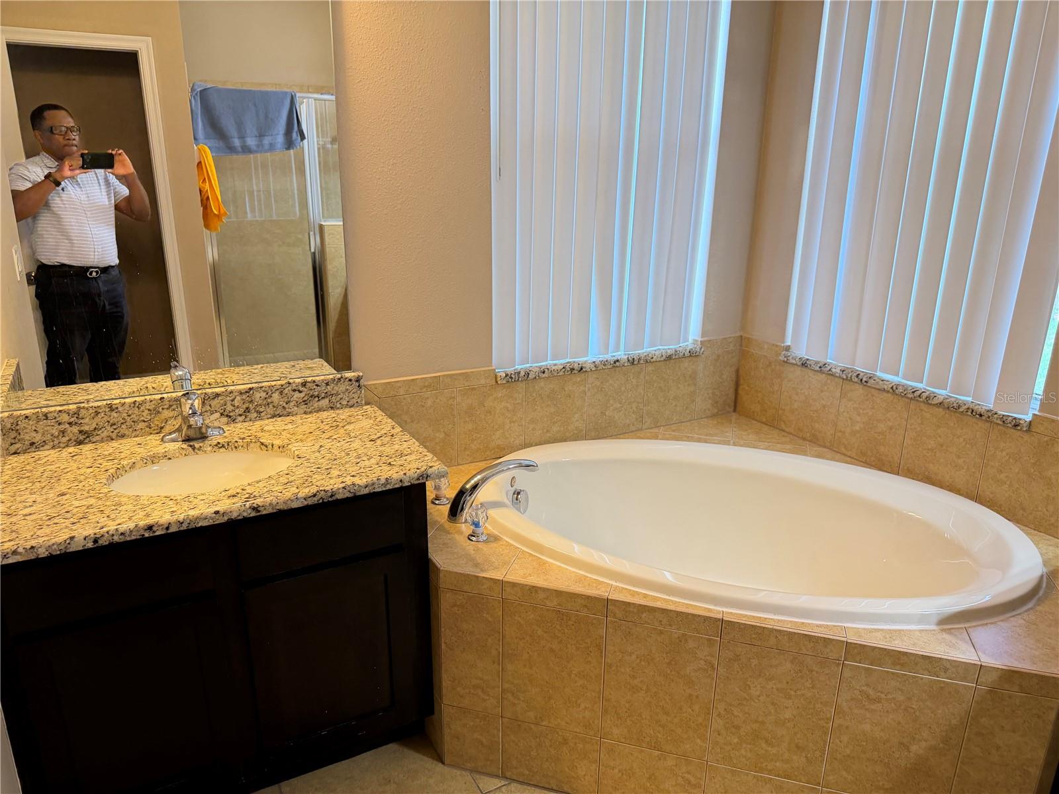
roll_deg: -0.7
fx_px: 734
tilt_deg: -17.8
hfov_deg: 71.6
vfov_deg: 56.8
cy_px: 397
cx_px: 530
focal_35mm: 24
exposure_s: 1/120
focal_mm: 6.76
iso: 200
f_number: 1.78
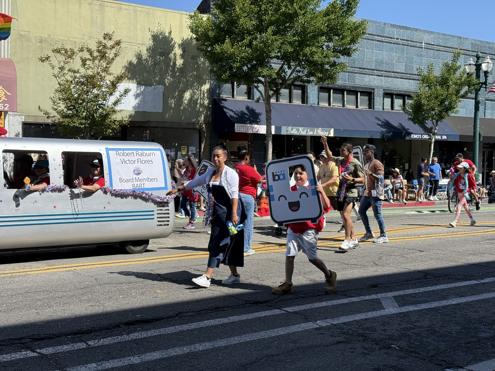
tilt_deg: -2.5
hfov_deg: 39.7
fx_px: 686
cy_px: 186
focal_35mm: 48
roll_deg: -1.2
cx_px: 248
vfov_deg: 30.3
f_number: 1.78
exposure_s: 1/3226
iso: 80
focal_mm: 6.76
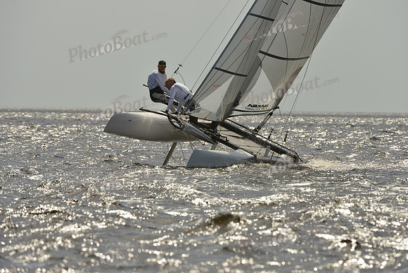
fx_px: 4534
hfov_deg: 5.2
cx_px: 204
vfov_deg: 3.4
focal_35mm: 400
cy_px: 136
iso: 250
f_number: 9
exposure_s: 1/1000
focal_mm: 400
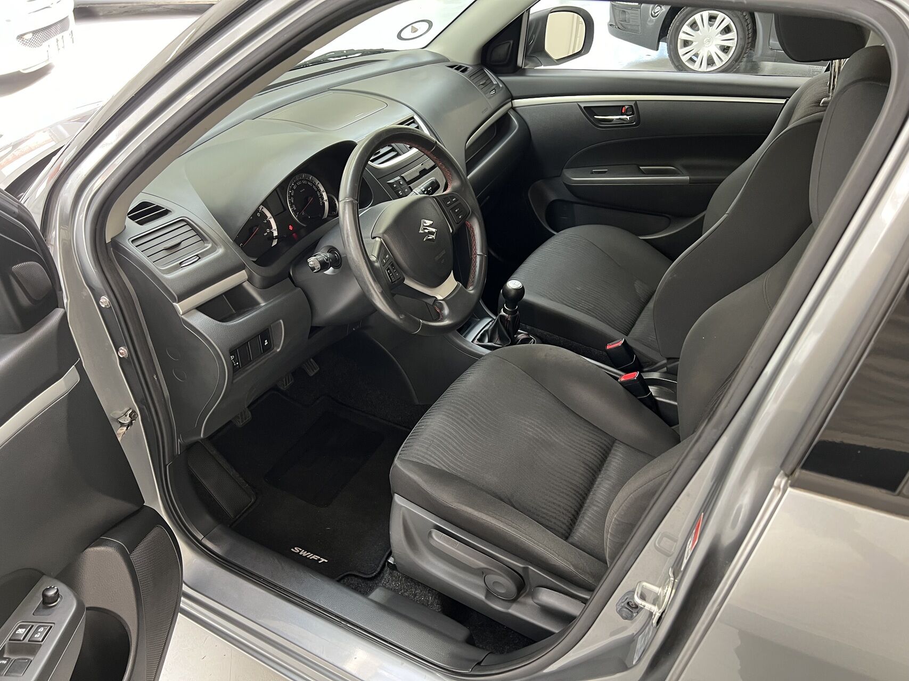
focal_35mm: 26
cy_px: 340
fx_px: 683
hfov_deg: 67.3
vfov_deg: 53.1
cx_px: 454
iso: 160
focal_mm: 5.7
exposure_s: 1/50
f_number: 1.5
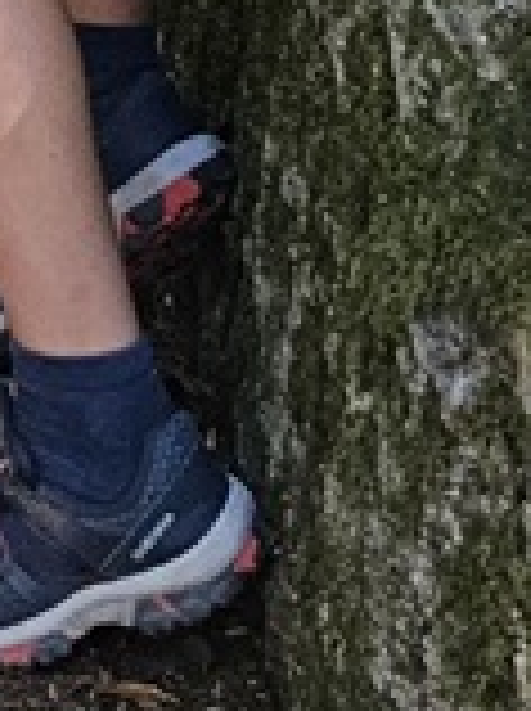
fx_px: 3589
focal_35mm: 175
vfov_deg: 8.8
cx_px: -702
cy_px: -1570
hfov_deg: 7.9
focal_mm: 6.3
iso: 250
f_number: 1.7
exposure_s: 1/359
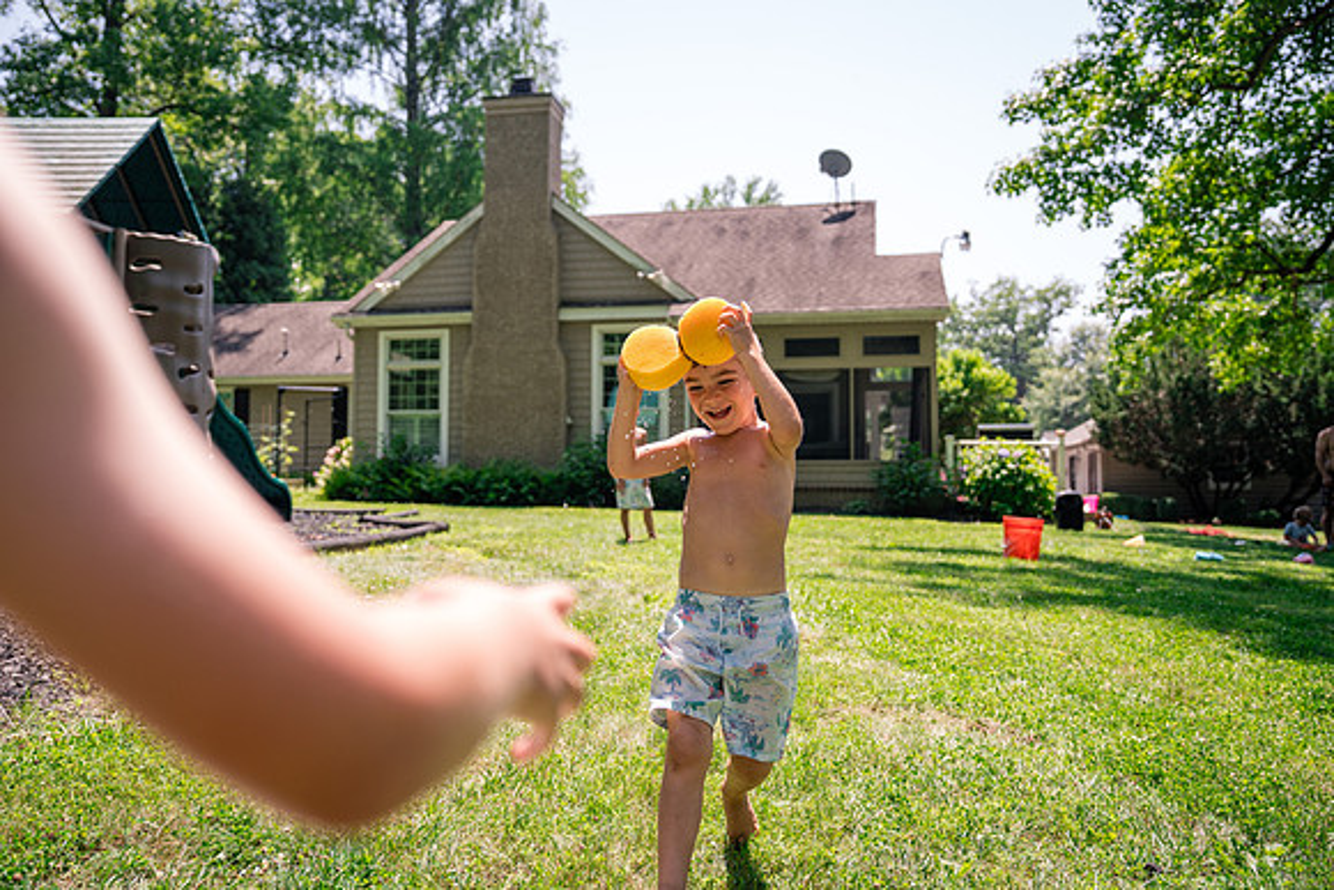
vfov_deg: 43.6
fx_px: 1112
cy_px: 445
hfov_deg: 61.9
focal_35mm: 30
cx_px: 667
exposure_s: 1/1600
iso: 250
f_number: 2.8
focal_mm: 30
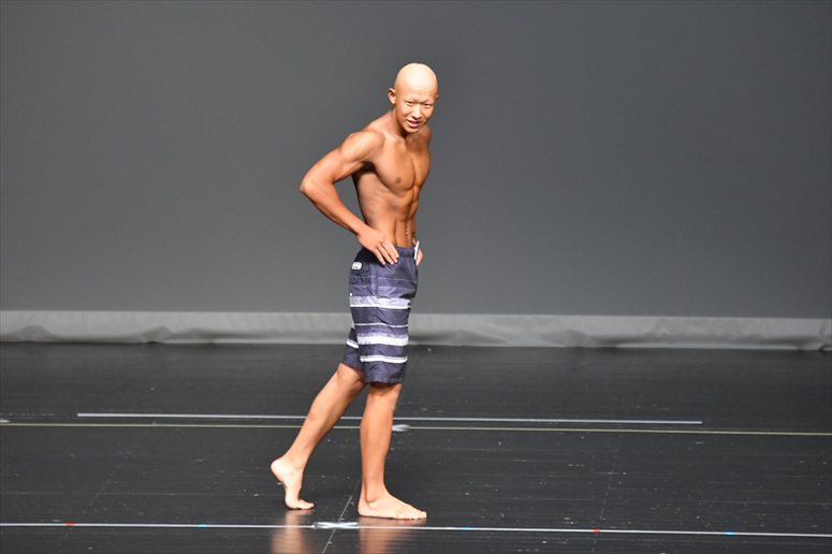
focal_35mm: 315
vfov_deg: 4.4
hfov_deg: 6.5
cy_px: 277
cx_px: 416
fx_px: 7277
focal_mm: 210
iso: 4000
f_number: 5.6
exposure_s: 1/400
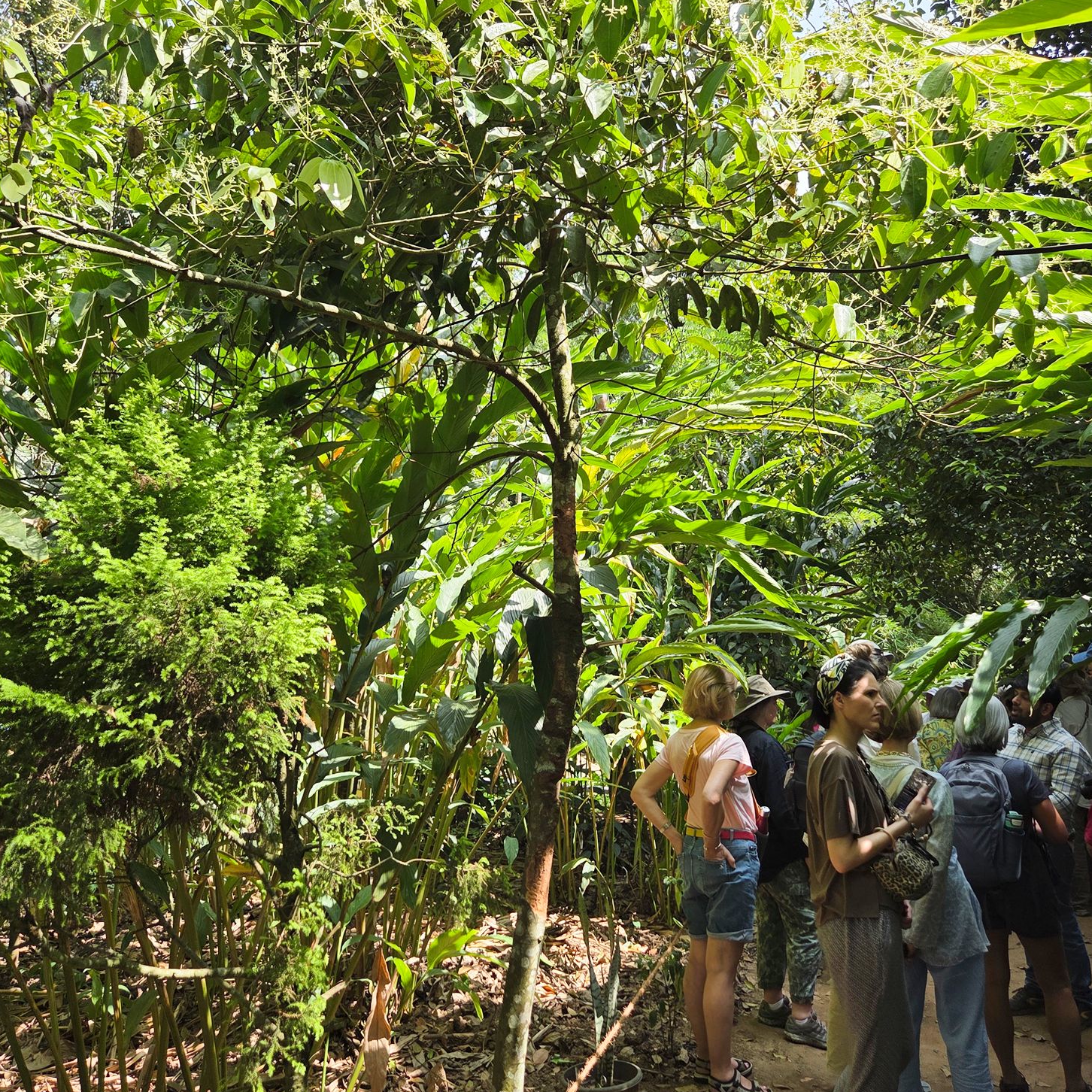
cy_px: 529
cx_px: 538
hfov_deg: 57.3
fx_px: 999
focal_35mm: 28
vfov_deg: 57.3
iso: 80
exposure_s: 1/1311
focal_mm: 5.4
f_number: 1.8
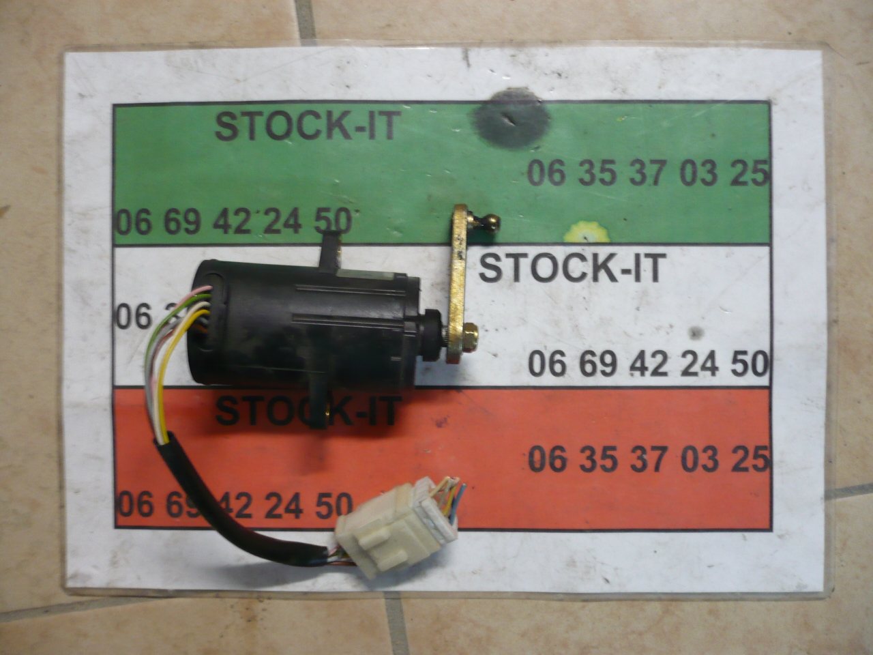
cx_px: 436
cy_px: 328
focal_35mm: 35
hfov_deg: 52.6
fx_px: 883
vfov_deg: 40.7
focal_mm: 5.8
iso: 200
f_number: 2.8
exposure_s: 1/10
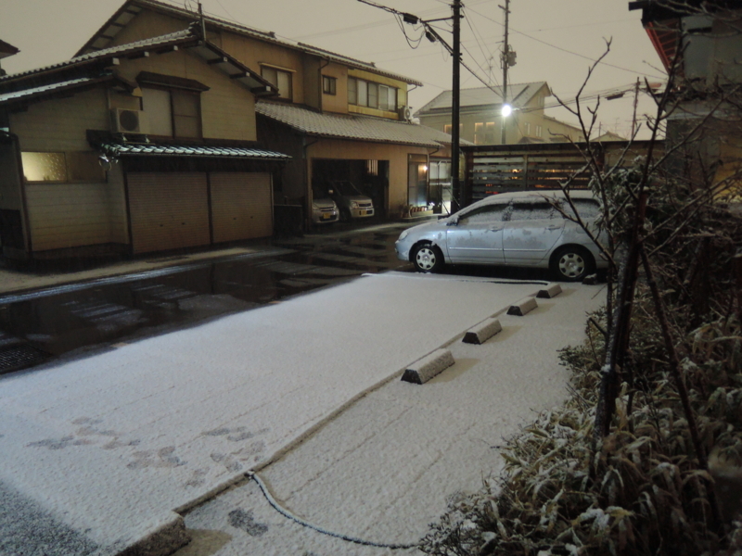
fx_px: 514
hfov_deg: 71.6
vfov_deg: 56.8
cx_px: 371
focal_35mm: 24
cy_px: 278
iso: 800
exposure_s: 1/2
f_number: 1.8
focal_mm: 5.1
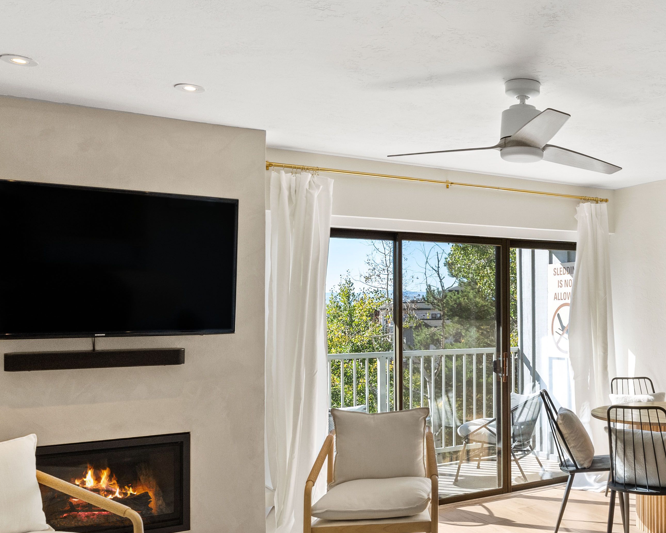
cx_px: 567
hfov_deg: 45.6
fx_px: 729
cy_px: 306
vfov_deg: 40.0
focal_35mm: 37
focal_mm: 17
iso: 1250
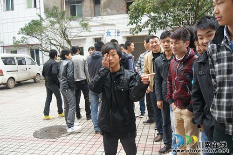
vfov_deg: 39.9
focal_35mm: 33
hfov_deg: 57.3
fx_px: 213
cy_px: 78
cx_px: 116
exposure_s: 1/40
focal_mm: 22
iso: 500
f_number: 4
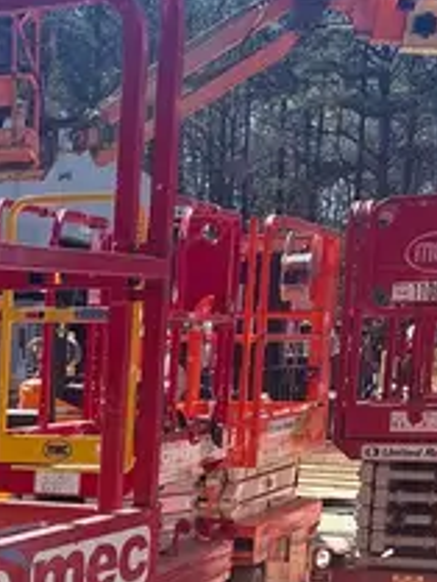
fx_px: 1530
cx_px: -292
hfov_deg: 14.7
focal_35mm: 91
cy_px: 659
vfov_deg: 20.4
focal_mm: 5.96
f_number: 1.6
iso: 50
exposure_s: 1/1543
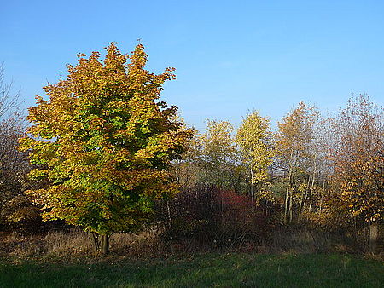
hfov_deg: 50.1
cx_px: 192
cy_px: 144
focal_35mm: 37
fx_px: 411
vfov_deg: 38.7
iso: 80
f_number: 2.4
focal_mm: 7.9
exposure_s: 1/800
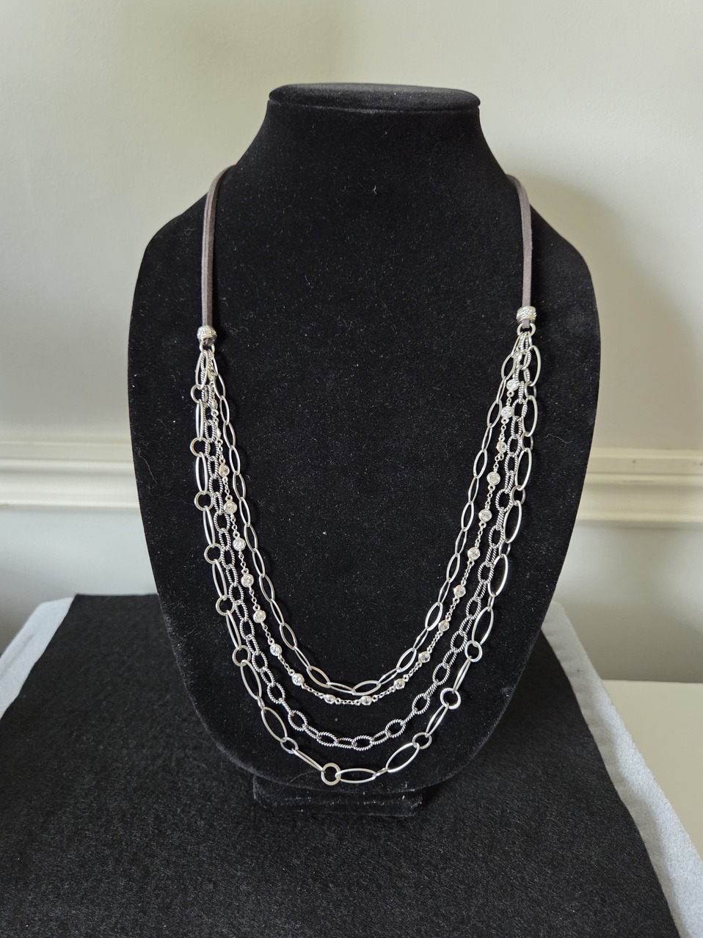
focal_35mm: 24
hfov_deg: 56.8
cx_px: 338
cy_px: 460
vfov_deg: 71.6
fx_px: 650
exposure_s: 1/120
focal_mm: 5.4
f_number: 1.8
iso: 800
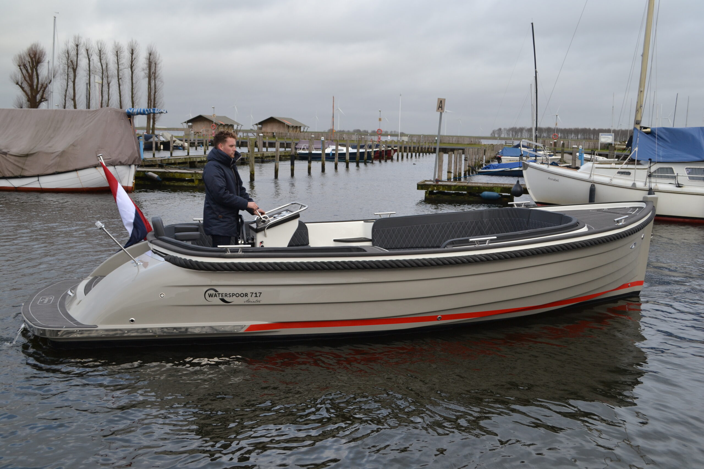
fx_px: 704
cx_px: 352
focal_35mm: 36
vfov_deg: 36.9
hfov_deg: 53.1
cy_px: 234
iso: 180
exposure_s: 1/125
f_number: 5.6
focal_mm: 24
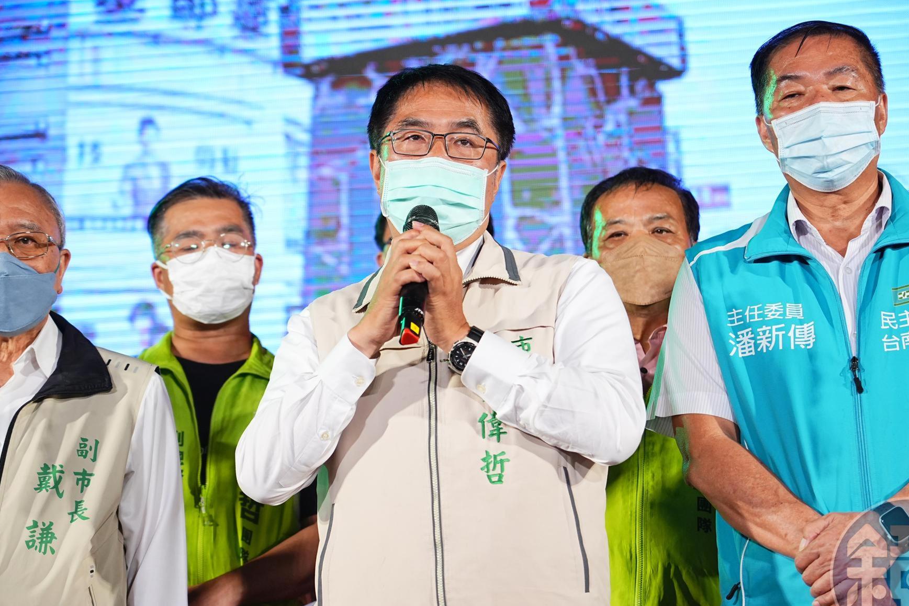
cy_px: 331
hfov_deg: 20.6
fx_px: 2500
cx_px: 490
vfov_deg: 13.8
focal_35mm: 99
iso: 1600
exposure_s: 1/1250
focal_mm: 86
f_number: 4
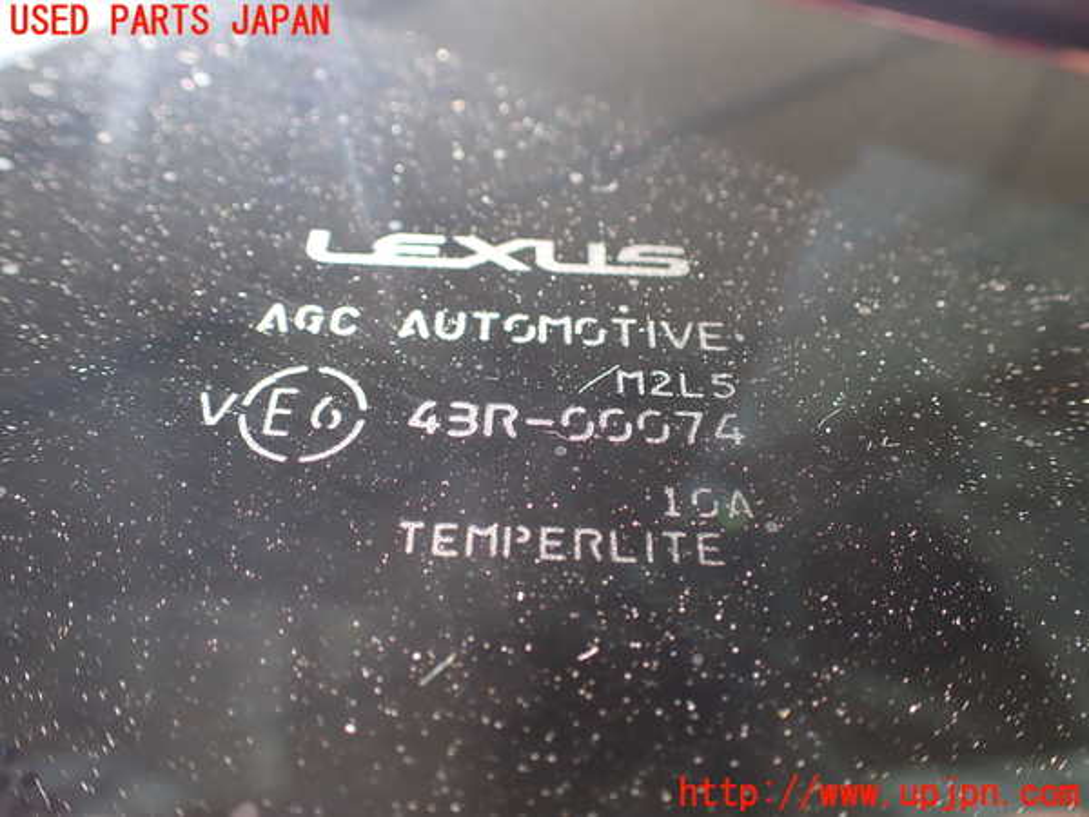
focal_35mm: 30
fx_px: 944
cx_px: 544
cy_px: 408
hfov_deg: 60.0
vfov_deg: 46.8
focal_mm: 5.4
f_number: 2.3
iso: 100
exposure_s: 1/160
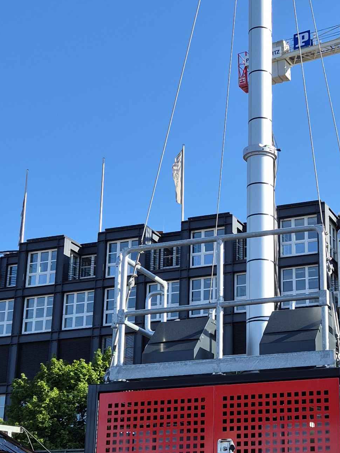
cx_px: 251
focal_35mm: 71
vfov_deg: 27.4
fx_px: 930
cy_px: 231
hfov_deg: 20.6
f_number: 1.8
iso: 25
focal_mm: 5.4
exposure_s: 1/1104
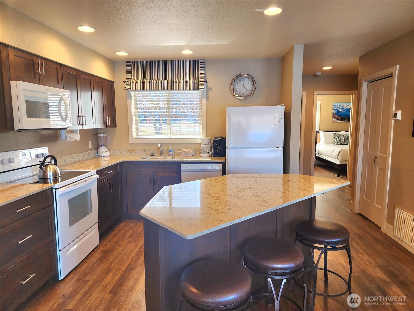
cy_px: 156
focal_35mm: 23
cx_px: 207
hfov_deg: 73.9
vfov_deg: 58.9
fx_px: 275
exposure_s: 1/120
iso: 80
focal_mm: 6.4
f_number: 1.8
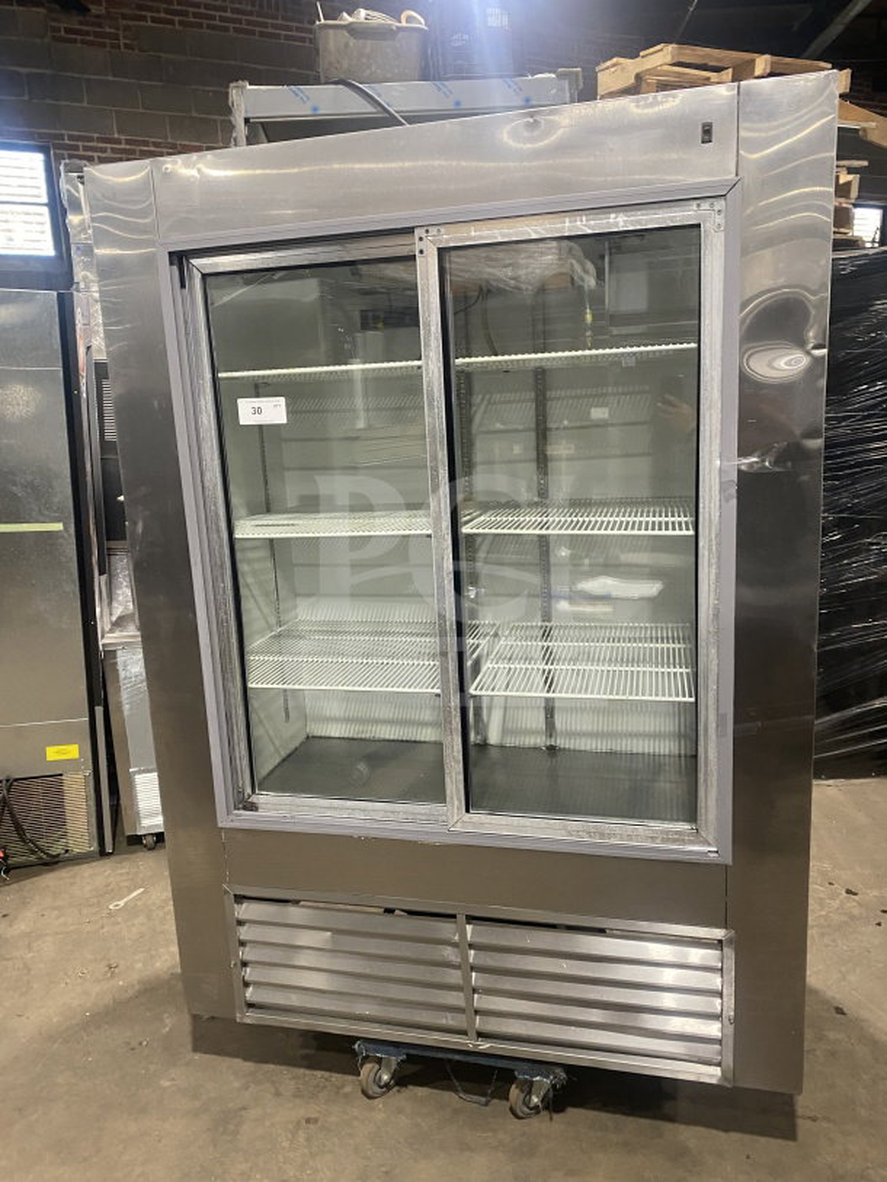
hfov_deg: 53.1
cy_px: 591
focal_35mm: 26
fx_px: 888
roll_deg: +1.8
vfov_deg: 67.3
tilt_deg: -11.7
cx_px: 444
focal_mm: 4.25
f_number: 1.8
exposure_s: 1/60
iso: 250
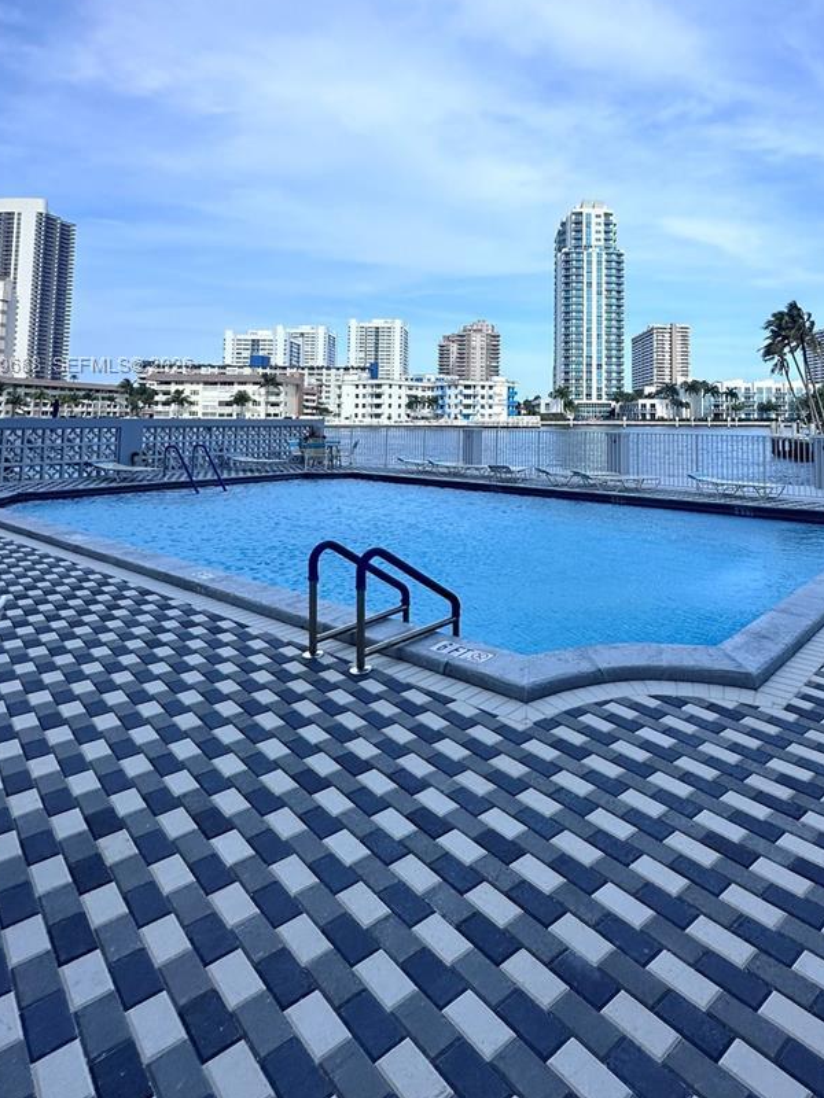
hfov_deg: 61.7
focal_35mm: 21
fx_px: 667
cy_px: 366
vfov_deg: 76.5
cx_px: 556
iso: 50
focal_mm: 2.22
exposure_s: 1/2564
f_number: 2.2
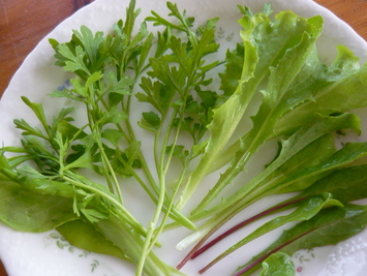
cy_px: 142
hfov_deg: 47.8
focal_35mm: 39
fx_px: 414
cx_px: 190
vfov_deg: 36.9
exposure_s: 1/25
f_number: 2.8
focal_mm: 5.5
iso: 400
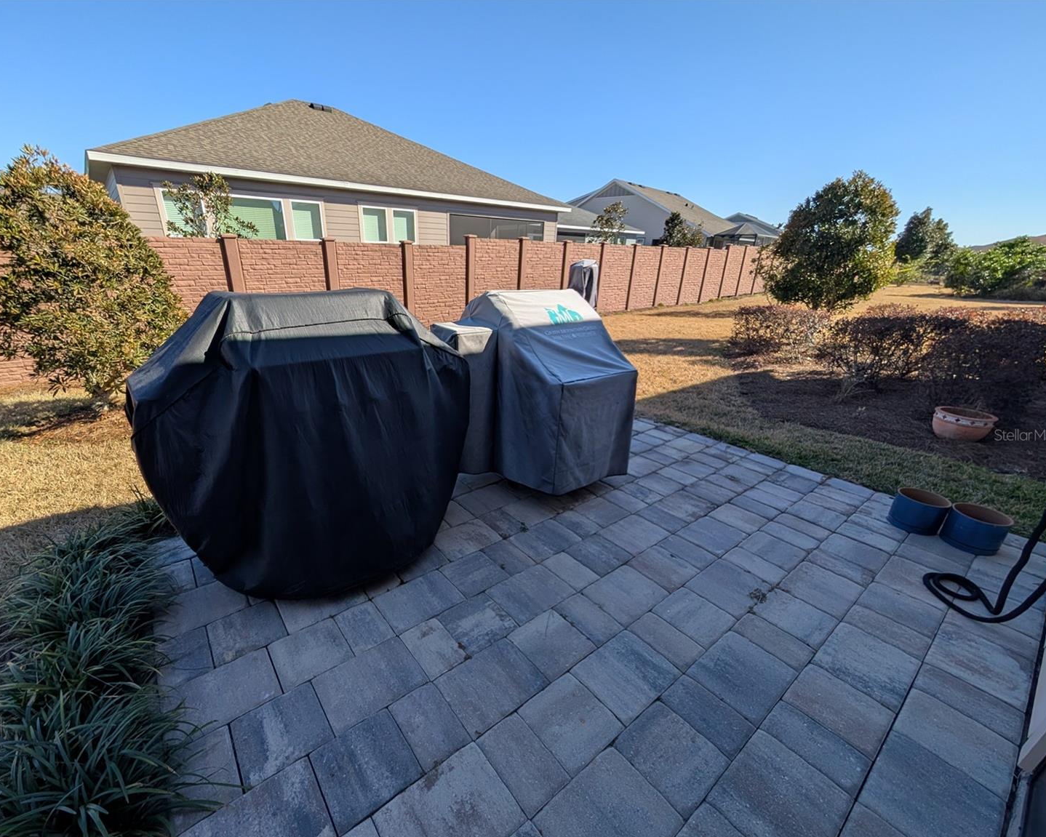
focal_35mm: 13
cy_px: 435
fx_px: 403
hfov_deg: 104.6
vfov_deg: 92.2
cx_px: 483
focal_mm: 2.02
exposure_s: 1/2342
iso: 52
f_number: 1.7
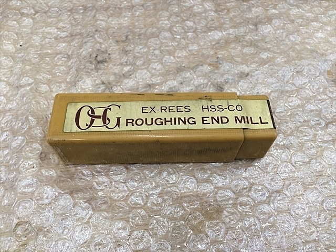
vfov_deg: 48.2
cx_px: 168
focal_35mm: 29
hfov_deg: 61.7
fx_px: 281
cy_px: 126
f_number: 2.2
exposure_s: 1/30
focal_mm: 4.15
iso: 64
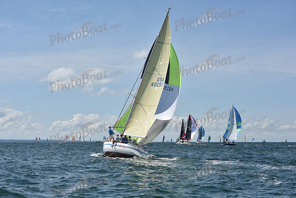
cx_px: 148
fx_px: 576
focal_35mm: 70
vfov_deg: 19.5
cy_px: 99
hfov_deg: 28.8
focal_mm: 70
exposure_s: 1/1250
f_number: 9
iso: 250
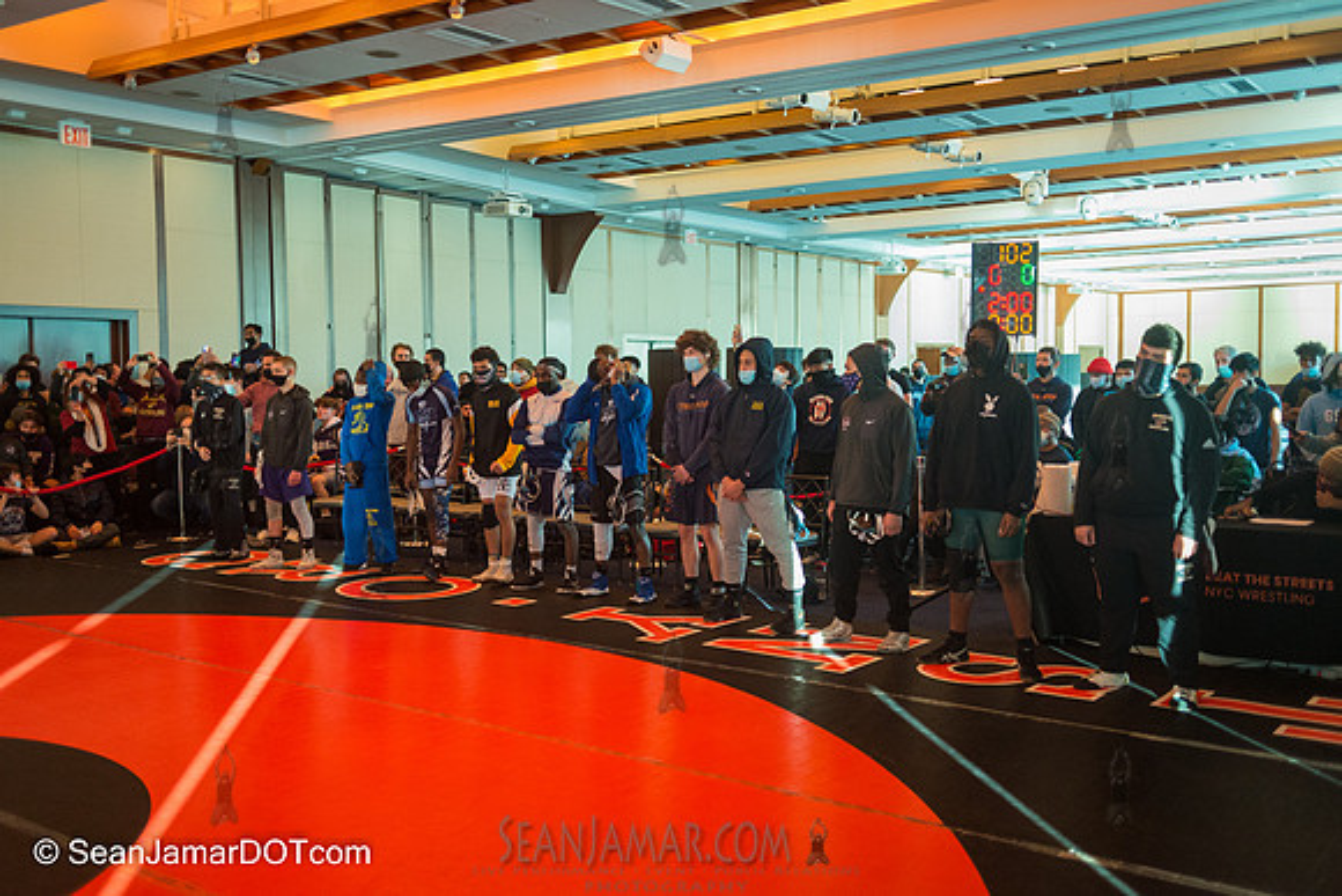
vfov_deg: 37.9
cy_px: 448
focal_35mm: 35
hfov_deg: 54.4
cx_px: 671
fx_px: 1305
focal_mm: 35
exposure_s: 1/400
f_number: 2.8
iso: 3200
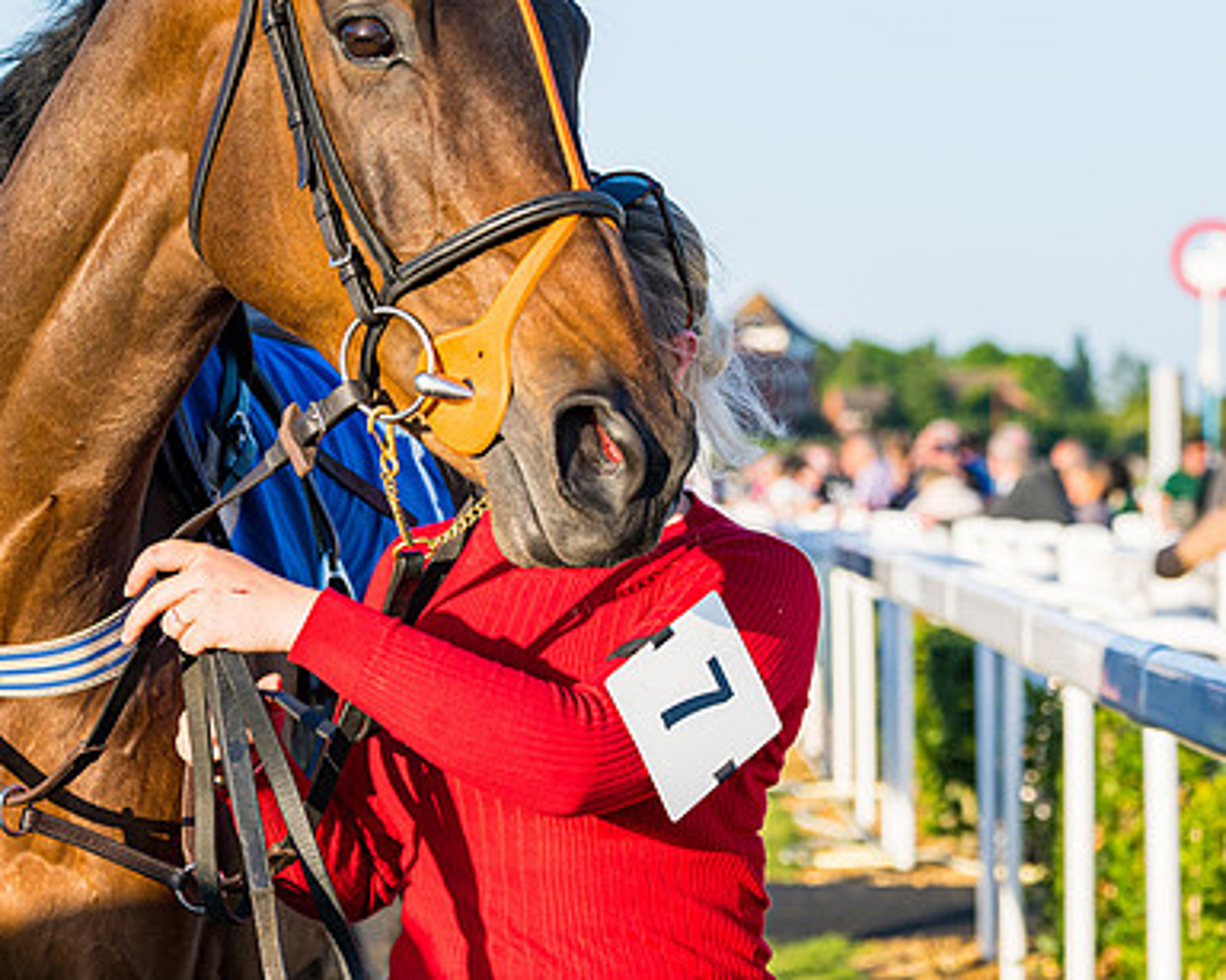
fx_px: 5768
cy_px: 547
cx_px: 658
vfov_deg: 9.7
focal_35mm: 159
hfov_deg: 12.1
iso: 200
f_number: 5
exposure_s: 1/800
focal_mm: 75
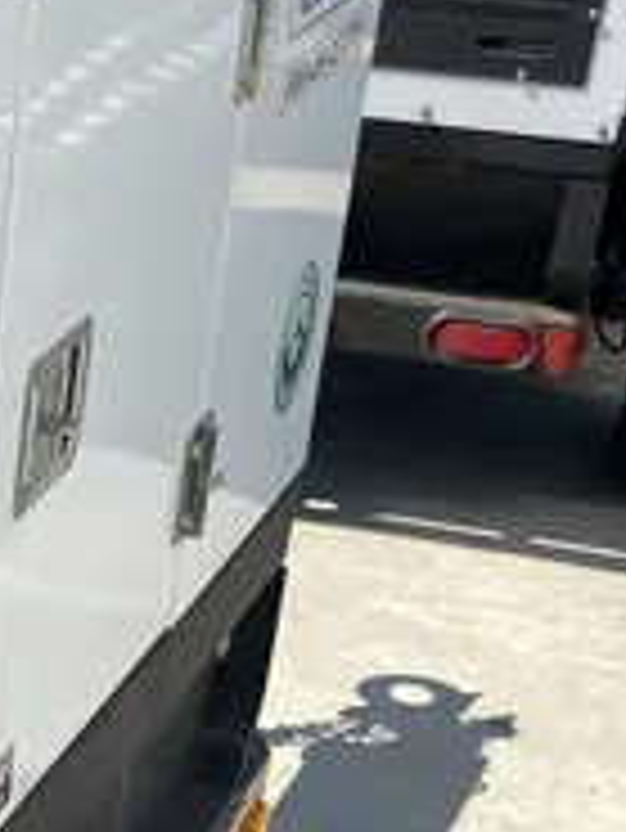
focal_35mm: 103
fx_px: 2481
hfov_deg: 13.0
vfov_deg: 18.0
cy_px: 1046
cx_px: -513
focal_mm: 4.25
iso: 32
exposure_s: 1/2755
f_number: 1.8
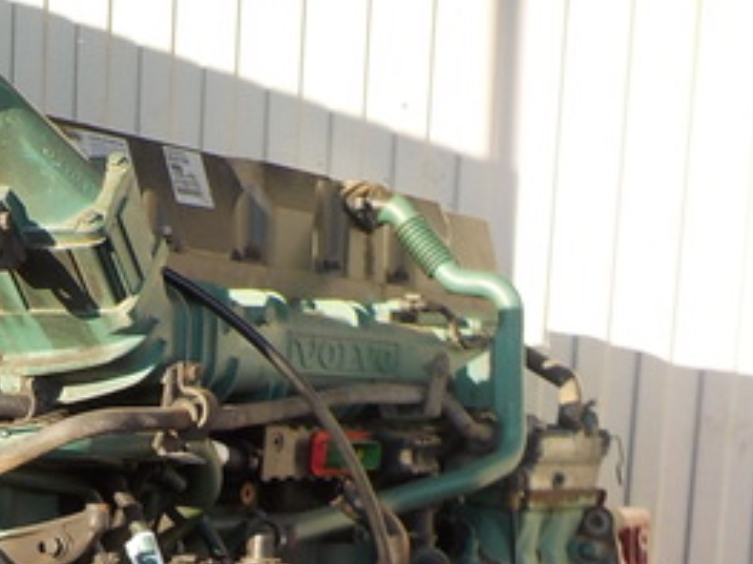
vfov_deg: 19.4
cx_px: -14
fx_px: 1587
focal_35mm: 73
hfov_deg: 25.3
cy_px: 604
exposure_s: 1/320
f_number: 3.3
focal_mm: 4.1
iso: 125
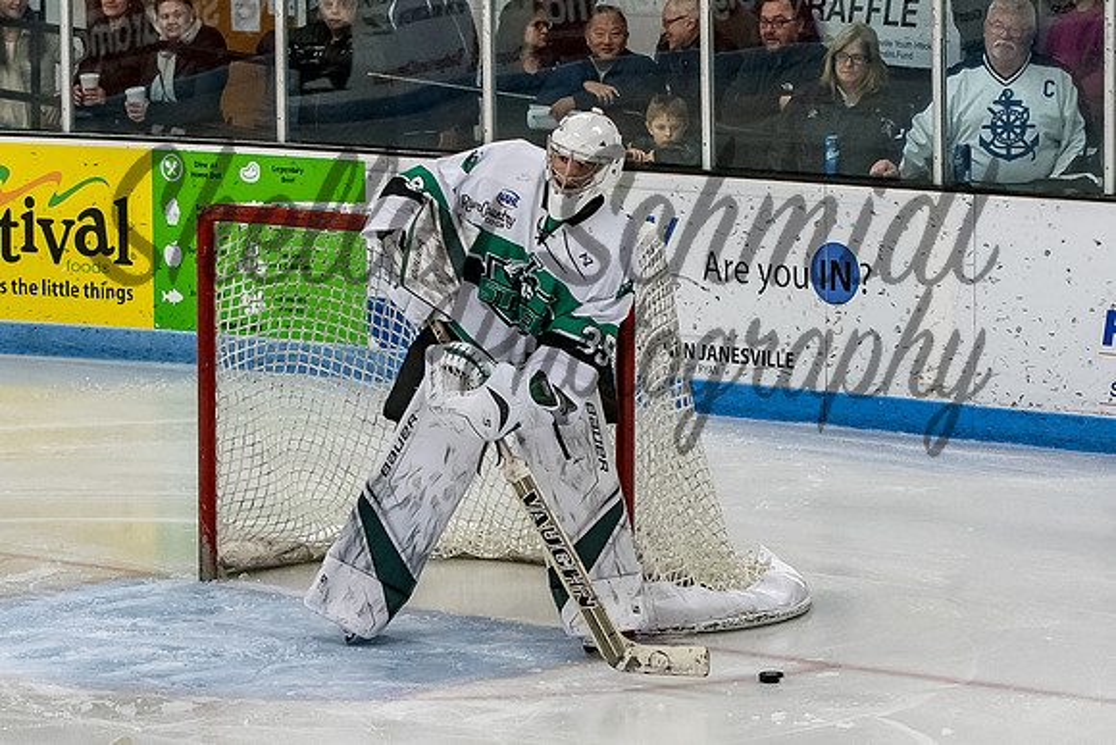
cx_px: 696
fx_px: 5617
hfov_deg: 11.3
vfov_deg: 7.6
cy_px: 403
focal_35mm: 181
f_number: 4
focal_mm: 70
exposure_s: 1/800
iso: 2500
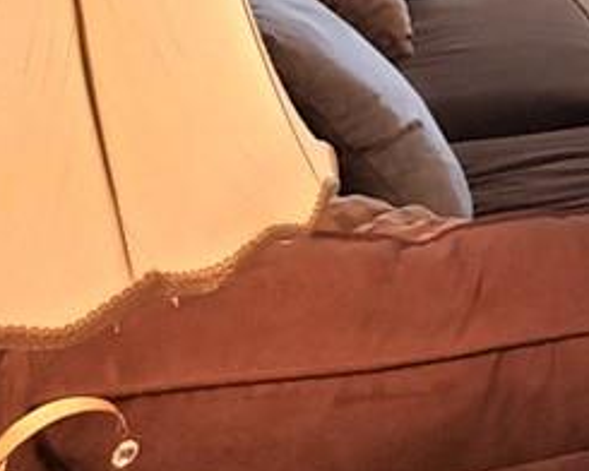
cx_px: 1103
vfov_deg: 13.0
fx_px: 1848
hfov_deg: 15.3
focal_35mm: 106
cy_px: -405
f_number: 2.4
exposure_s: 1/60
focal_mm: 4.3
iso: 100
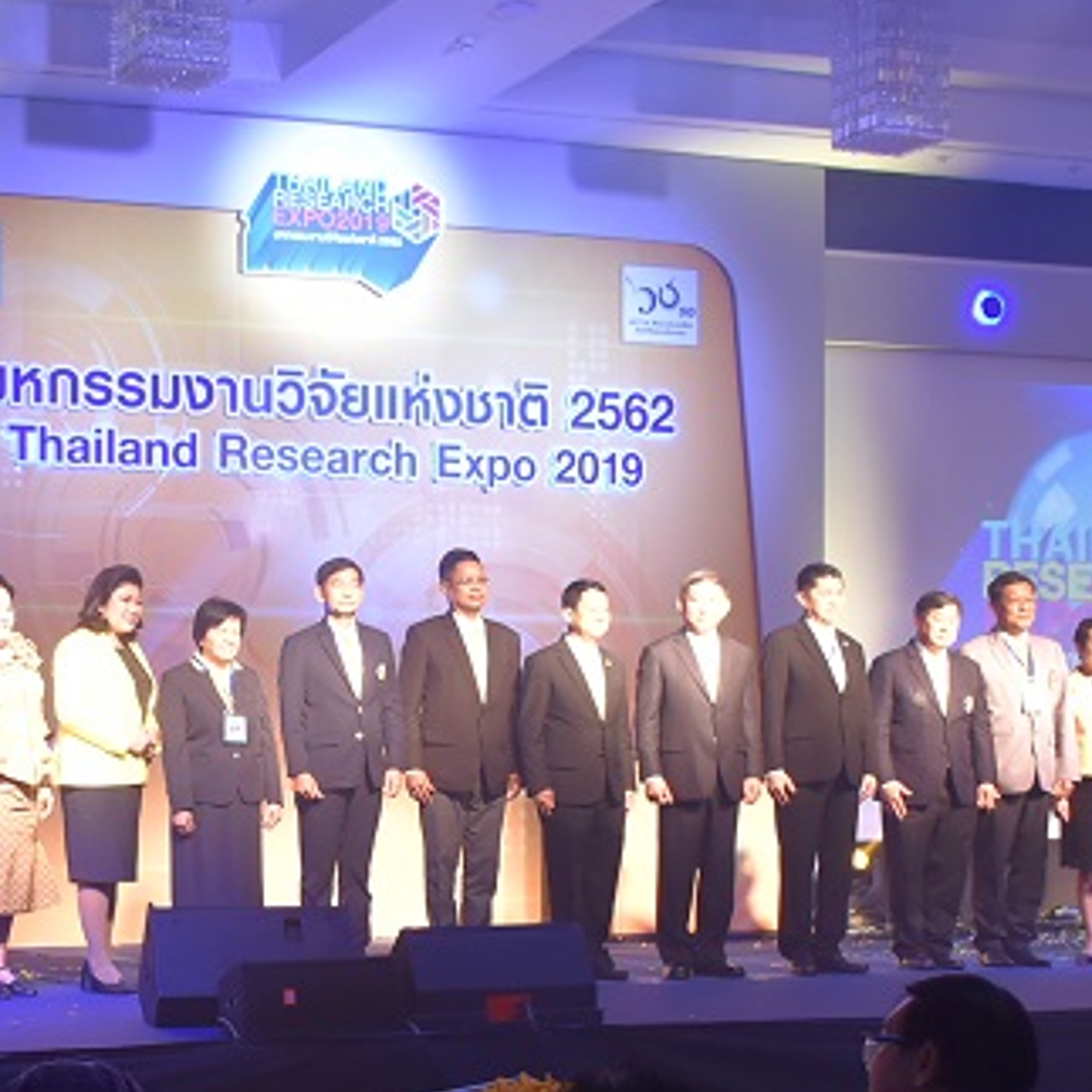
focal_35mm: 78
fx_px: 2784
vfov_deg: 22.0
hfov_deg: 21.9
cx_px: 233
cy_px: 805
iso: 800
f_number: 3.5
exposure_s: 1/60
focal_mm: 22
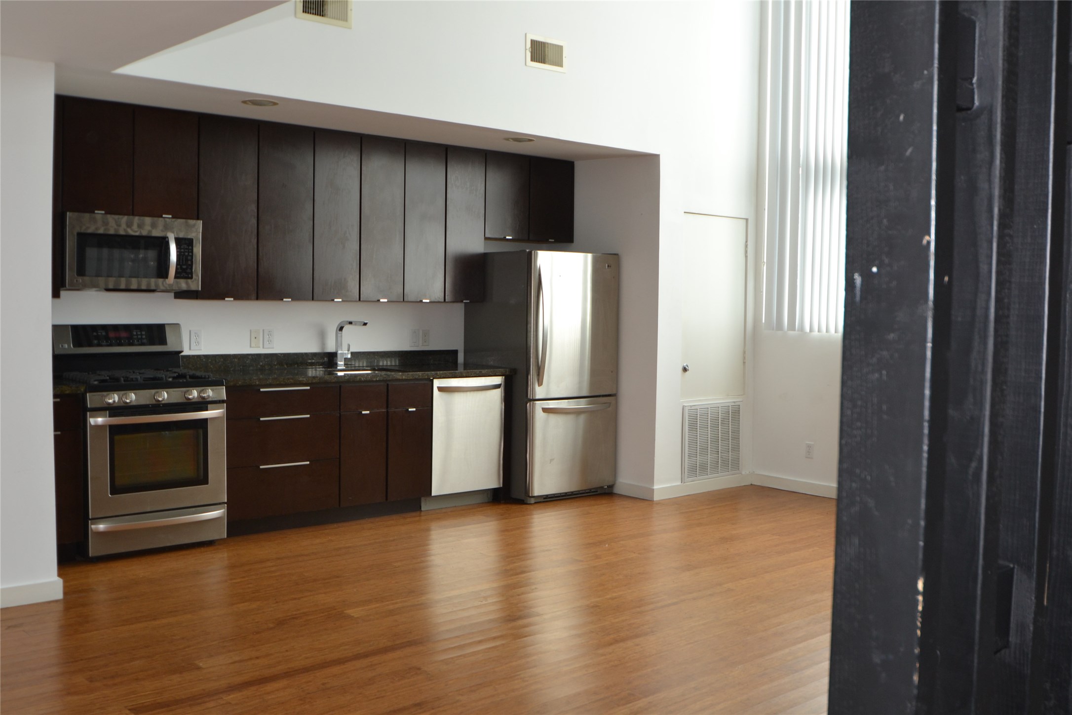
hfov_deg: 53.1
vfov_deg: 36.9
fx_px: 1072
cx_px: 536
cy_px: 358
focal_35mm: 36
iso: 280
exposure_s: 1/125
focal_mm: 24
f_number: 5.6
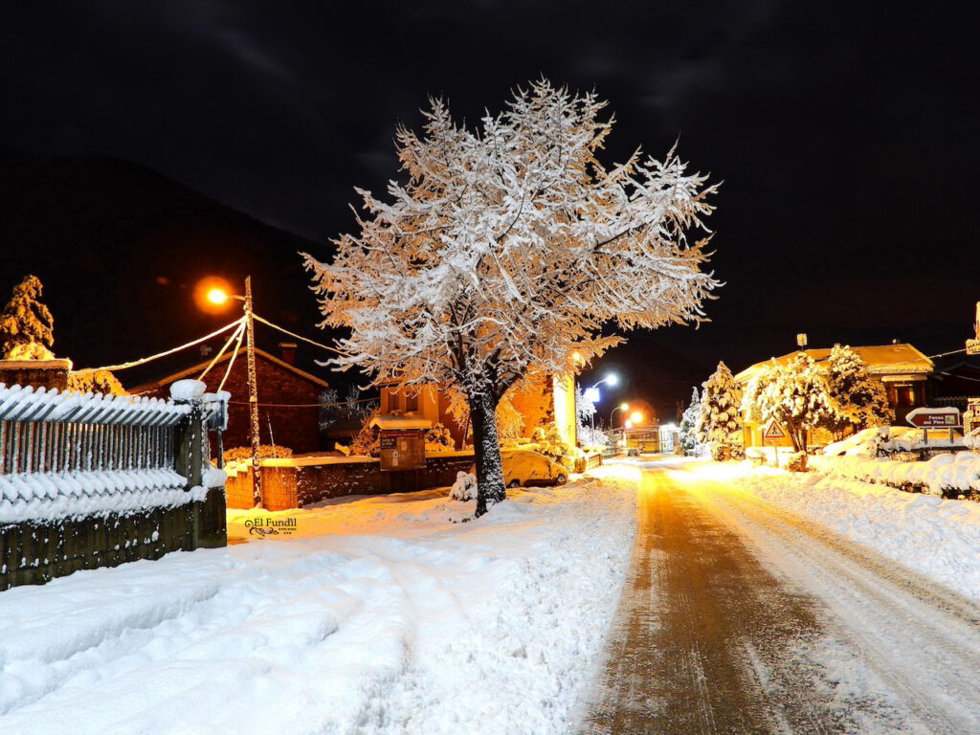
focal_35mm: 26
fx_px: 736
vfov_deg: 53.1
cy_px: 368
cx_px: 490
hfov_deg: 67.3
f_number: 2.8
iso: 100
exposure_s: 8
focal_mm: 4.7
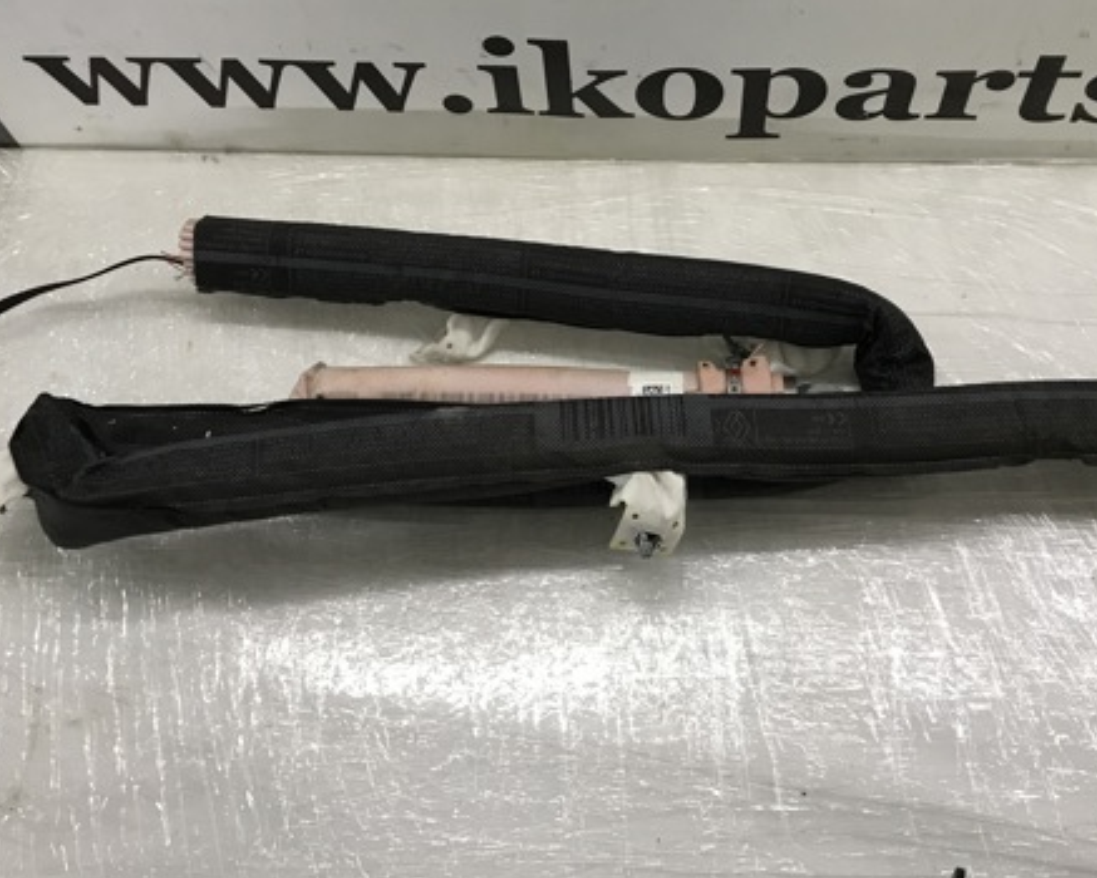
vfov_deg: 37.1
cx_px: 610
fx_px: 1299
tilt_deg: -59.6
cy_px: 317
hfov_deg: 45.7
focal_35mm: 40
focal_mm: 3.99
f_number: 1.8
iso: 25
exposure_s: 1/33
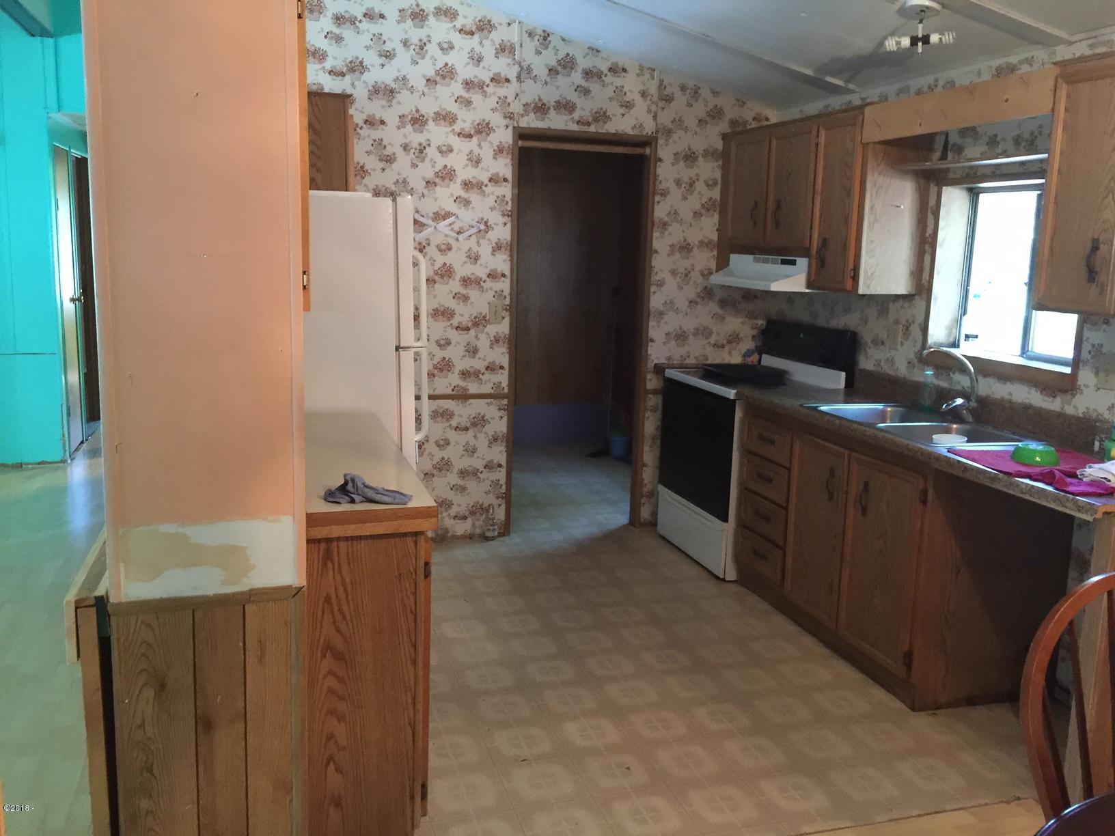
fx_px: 934
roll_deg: -1.5
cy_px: 418
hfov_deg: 61.7
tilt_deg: -10.9
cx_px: 558
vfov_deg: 48.2
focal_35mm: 29
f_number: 2.2
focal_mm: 4.15
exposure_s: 1/4
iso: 80
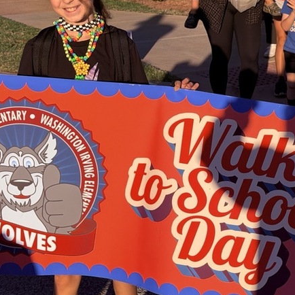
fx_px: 964
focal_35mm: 100
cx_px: 271
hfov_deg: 17.1
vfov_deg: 17.4
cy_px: 141
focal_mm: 6.76
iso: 64
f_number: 1.78
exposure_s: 1/4098
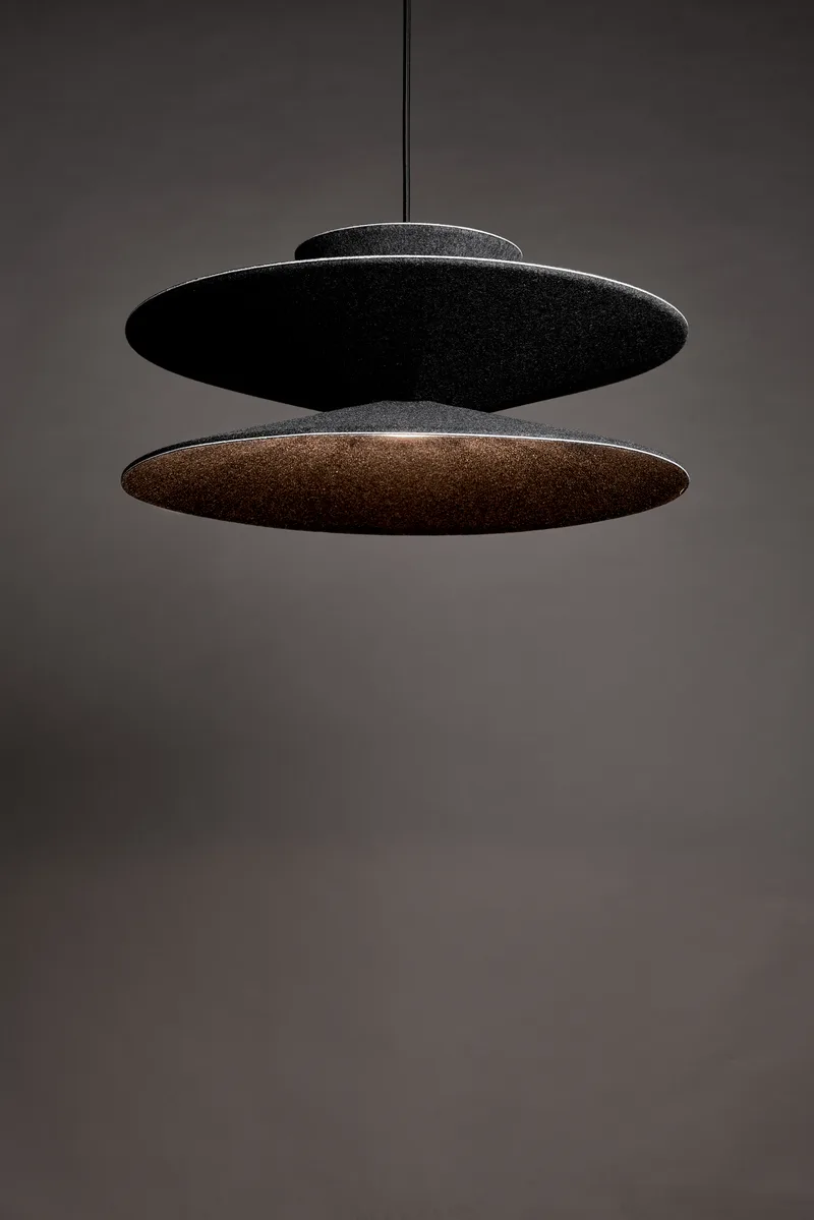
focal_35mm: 58
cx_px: 407
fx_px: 1966
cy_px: 610
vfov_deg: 34.5
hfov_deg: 23.4
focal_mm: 58
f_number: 11
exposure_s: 1/6
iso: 200
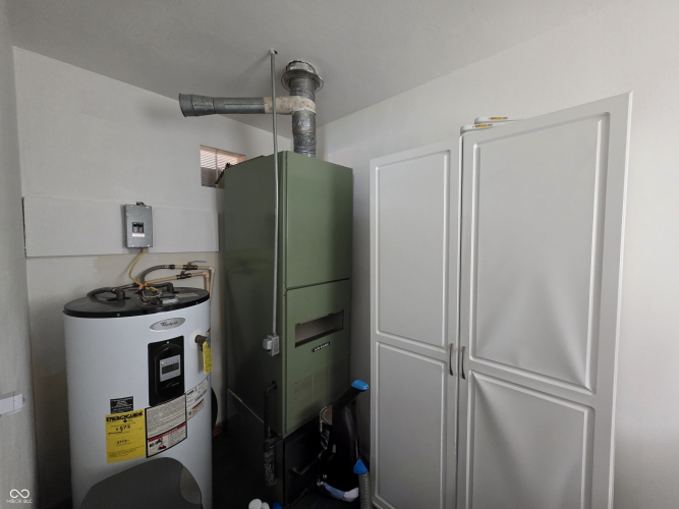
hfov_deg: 106.2
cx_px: 340
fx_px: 255
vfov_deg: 89.9
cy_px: 254
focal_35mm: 13
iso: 800
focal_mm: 2.2
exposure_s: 1/60
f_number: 1.9
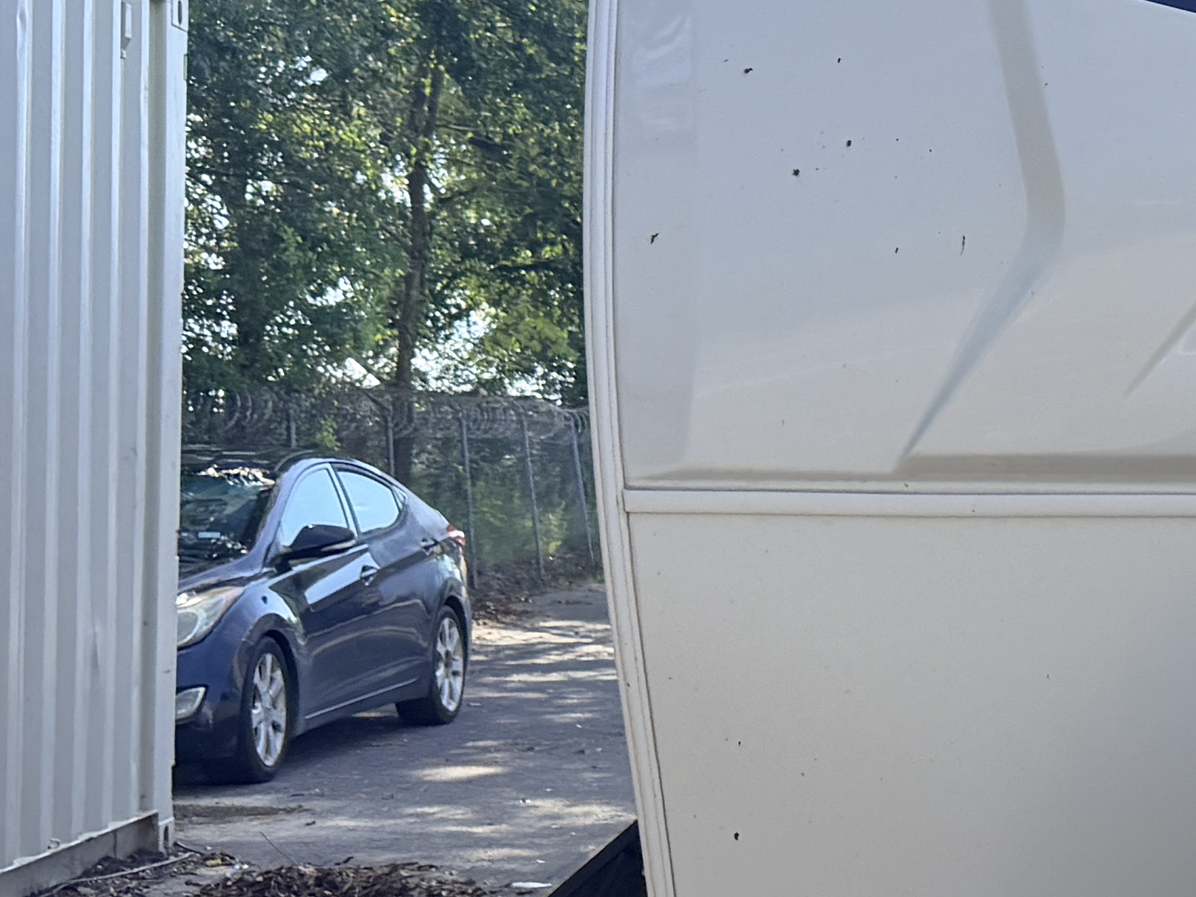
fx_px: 2937
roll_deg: +0.2
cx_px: 1549
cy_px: 573
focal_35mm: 85
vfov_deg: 17.3
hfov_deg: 21.0
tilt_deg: -2.0
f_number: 1.78
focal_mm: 6.76
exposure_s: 1/2053
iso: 100
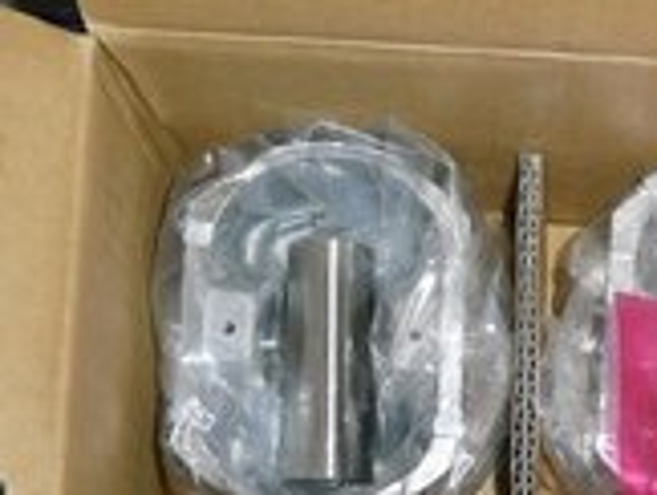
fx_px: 1312
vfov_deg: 20.4
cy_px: 544
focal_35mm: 69
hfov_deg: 27.8
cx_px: 487
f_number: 3.3
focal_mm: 4.6
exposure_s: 1/30
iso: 100
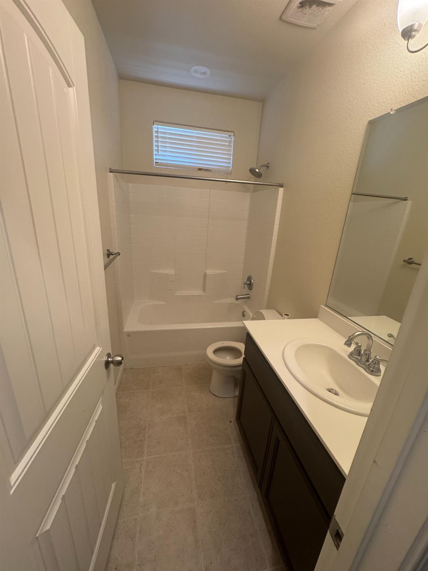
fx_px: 231
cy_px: 286
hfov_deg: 85.7
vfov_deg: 102.1
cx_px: 214
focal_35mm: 14
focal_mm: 2.22
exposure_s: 1/120
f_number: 2.2
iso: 250
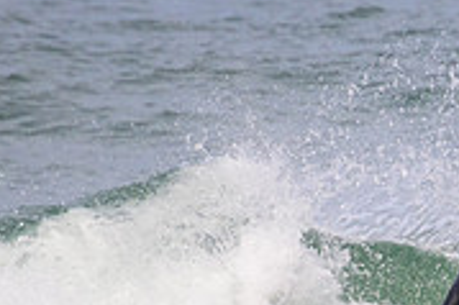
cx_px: 672
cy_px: 393
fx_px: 33004
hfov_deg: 0.8
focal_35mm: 2591
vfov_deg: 0.5
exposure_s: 1/2000
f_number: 11
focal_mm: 800
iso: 1400
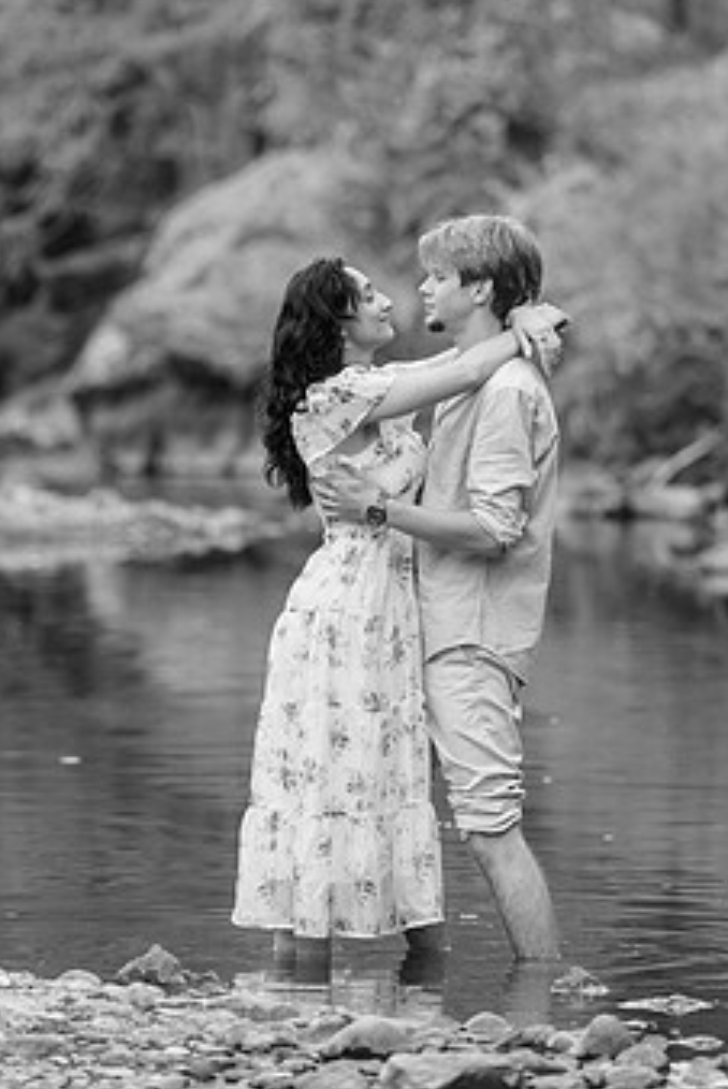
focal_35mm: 266
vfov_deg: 7.7
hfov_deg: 5.2
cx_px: 351
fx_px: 8052
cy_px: 496
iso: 1000
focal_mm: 200
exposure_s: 1/200
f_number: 3.5
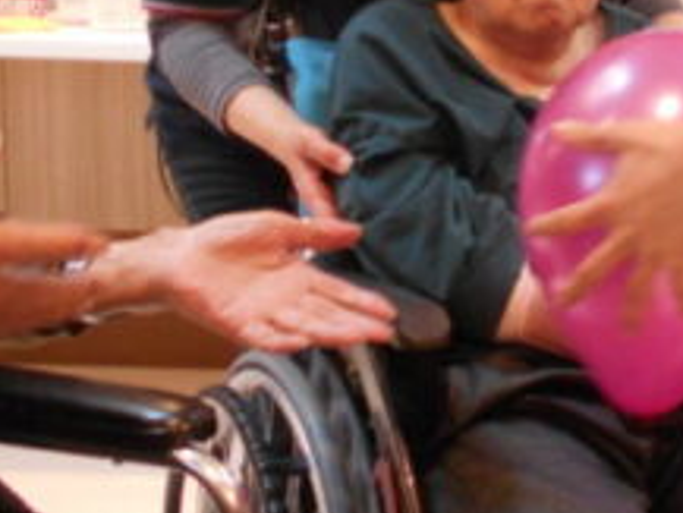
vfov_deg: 20.3
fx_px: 1421
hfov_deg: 24.3
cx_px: 840
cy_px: 138
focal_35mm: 72
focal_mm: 4.6
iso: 280
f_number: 3.2
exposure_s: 1/30
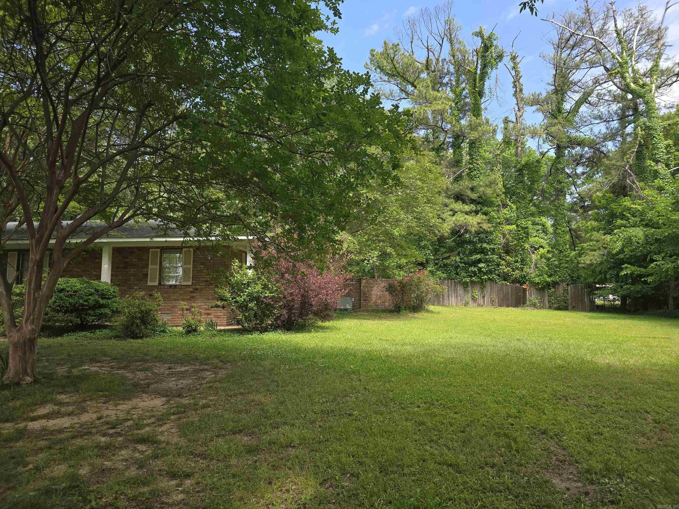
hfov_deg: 73.9
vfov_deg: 58.9
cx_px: 340
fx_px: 451
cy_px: 254
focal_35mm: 23
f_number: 1.7
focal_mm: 6.3
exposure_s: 1/201
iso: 12
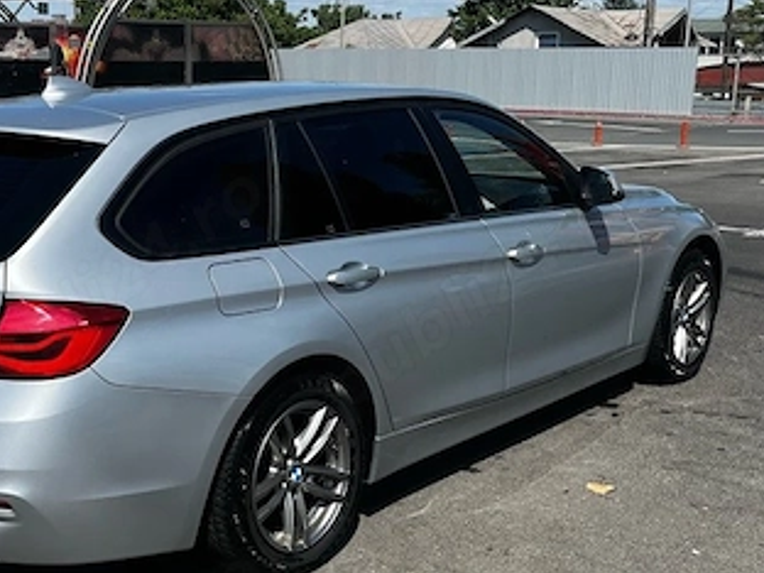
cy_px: 304
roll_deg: +0.5
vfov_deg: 29.1
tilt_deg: -12.8
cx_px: 201
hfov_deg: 37.4
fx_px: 1104
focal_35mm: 50
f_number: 1.6
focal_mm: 5.1
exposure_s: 1/4016
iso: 50
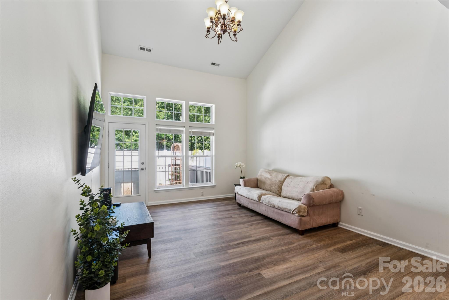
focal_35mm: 16
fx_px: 205
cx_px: 224
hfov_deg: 95.3
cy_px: 150
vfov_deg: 72.4
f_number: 13
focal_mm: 16.4
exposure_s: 1/4
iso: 100
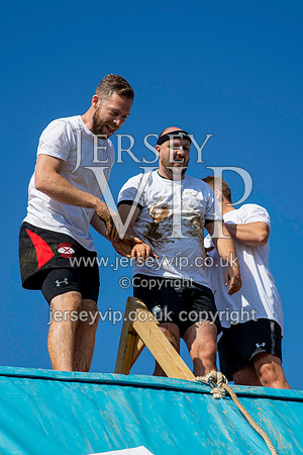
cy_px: 227
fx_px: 1566
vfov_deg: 16.5
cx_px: 159
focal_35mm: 124
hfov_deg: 11.1
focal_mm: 55
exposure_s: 1/2000
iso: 100
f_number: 3.2
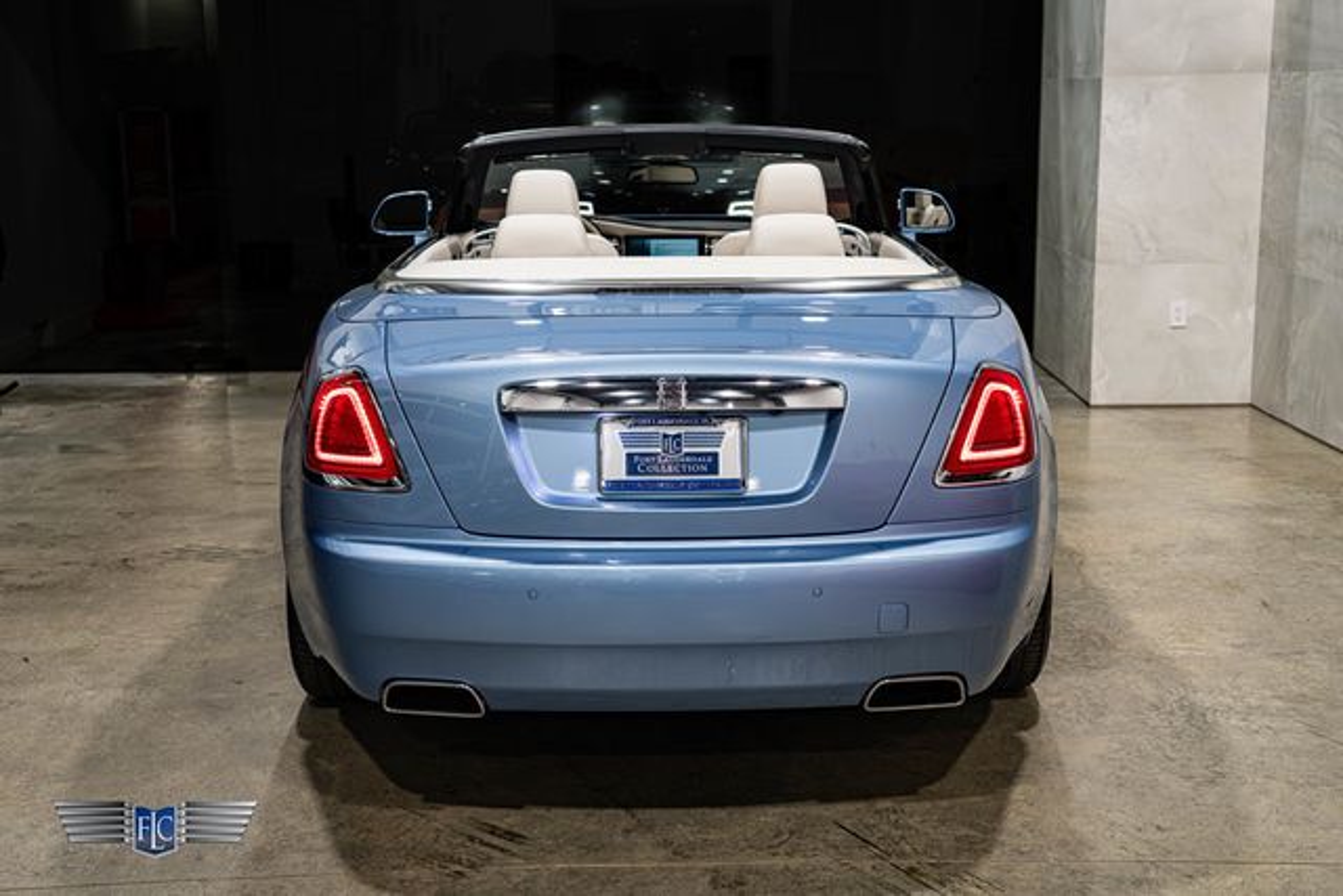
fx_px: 1807
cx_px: 676
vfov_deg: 27.8
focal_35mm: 48
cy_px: 424
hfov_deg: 40.8
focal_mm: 46
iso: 1600
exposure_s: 1/60
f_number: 5
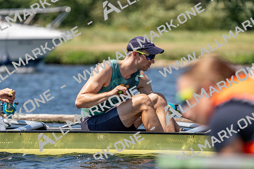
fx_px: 2675
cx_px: 127
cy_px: 84
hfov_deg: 5.4
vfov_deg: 3.6
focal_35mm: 379
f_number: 6.3
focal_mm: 379
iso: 320
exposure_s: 1/2000
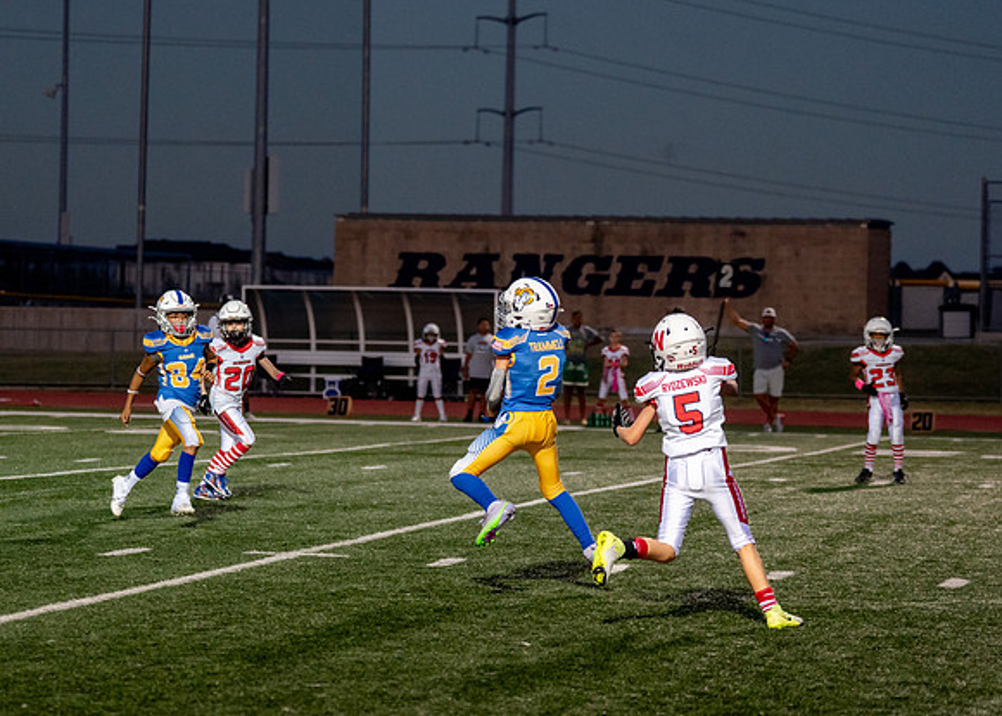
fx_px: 3540
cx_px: 412
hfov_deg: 16.1
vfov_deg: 11.5
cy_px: 343
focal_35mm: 124
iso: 2000
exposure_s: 1/1000
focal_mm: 84
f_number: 2.8
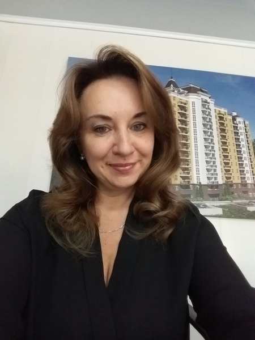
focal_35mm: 24
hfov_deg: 56.8
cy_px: 170
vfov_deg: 71.6
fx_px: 236
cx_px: 128
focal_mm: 1.95
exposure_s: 1/14
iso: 200
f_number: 1.9
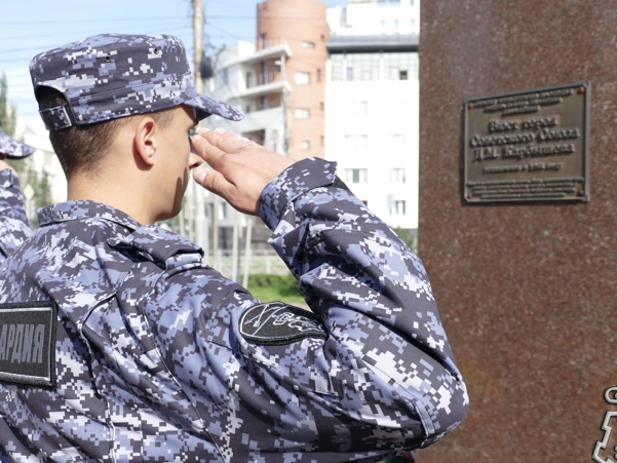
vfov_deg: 34.4
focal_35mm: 42
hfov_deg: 44.8
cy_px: 238
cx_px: 310
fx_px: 749
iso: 125
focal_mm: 12.9
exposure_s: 1/1600
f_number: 3.1
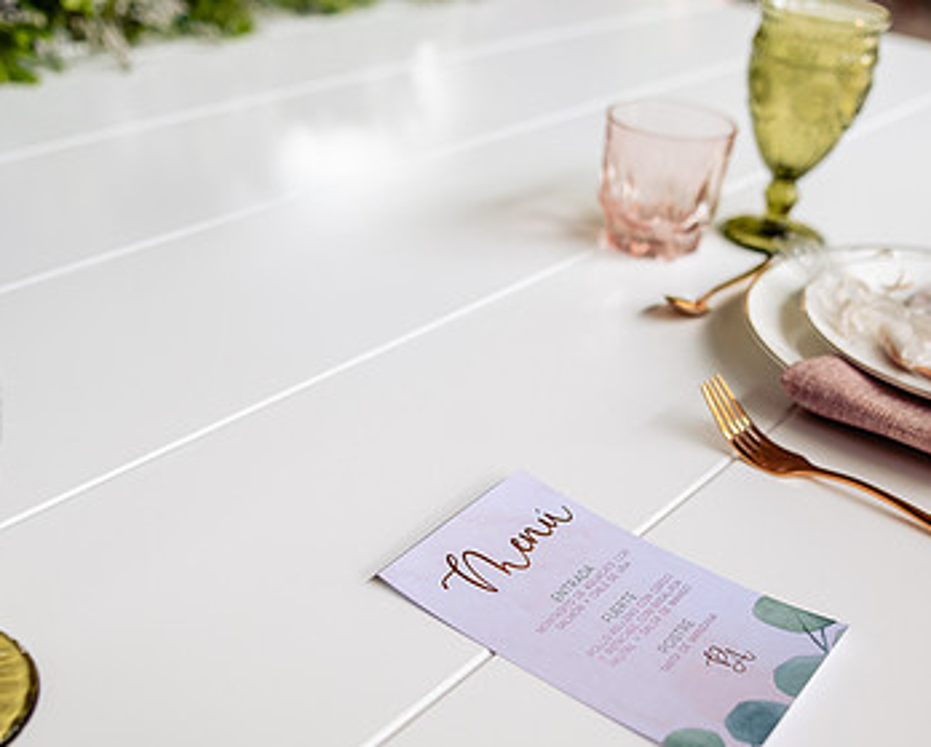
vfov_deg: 38.0
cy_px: 467
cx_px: 471
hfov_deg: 46.8
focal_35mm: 39
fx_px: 1076
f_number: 2.5
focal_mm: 24
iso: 400
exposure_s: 1/640
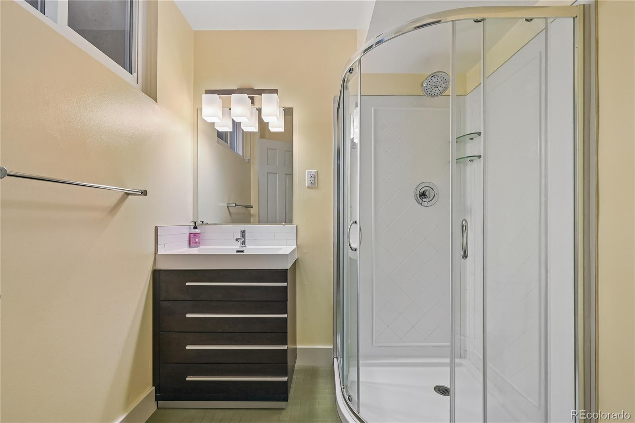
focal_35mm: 16
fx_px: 273
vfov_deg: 75.5
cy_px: 212
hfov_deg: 98.6
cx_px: 318
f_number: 10
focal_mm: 15.5
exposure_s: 1/50
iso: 400
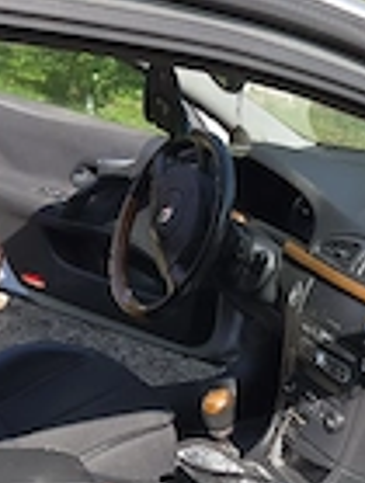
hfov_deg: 21.6
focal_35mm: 66
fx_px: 924
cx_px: 365
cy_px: 344
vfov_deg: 29.0
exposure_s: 1/769
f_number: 1.8
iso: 25
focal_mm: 5.4
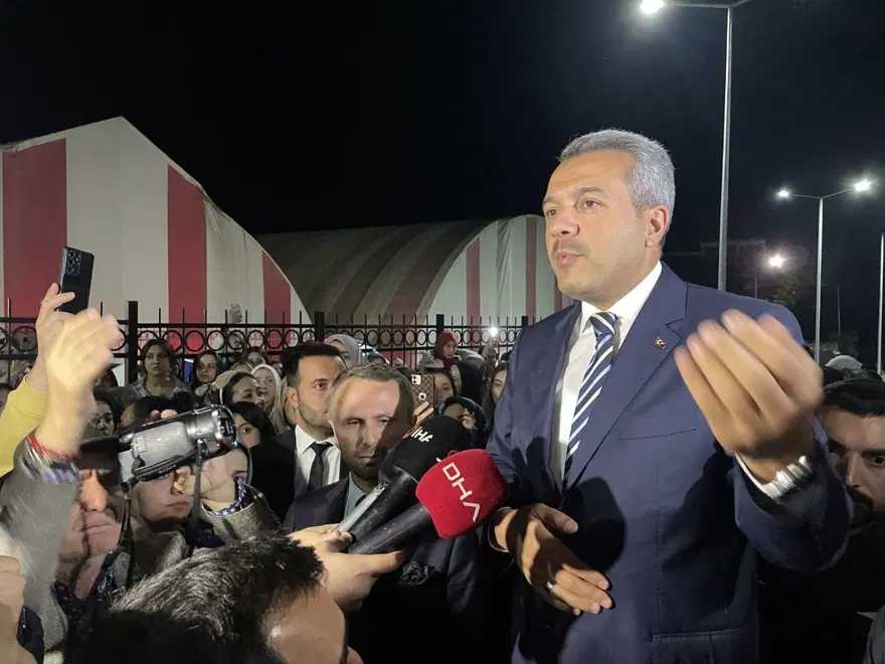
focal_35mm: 26
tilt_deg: -2.8
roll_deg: -0.5
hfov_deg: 67.3
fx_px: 665
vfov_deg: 53.1
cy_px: 332
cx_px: 442
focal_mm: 4.2
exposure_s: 1/33
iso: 500
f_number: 1.6
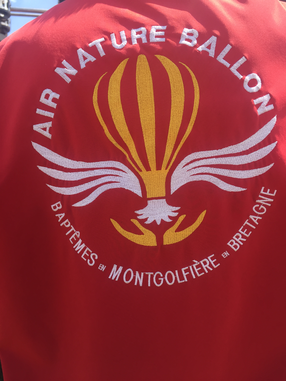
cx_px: 143
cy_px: 190
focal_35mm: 29
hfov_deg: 48.2
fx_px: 319
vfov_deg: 61.7
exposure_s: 1/760
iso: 32
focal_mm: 4.15
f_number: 2.2
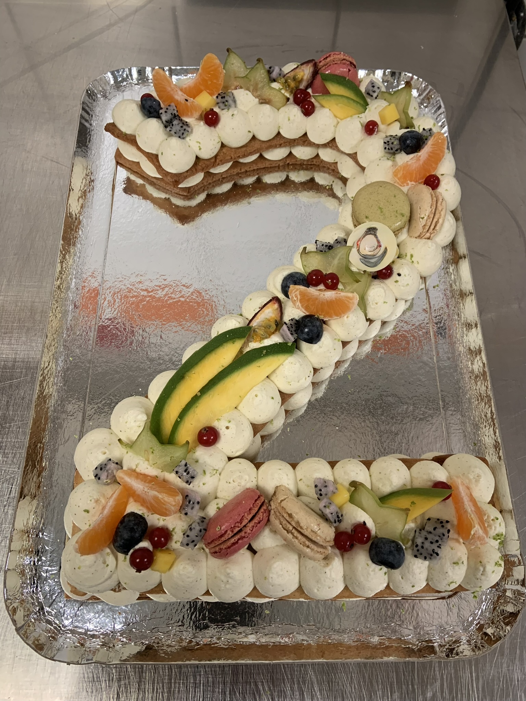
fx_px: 527
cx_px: 263
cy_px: 350
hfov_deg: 53.1
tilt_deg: -66.8
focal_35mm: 26
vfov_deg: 67.3
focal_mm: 4.25
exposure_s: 1/50
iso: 125
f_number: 1.8
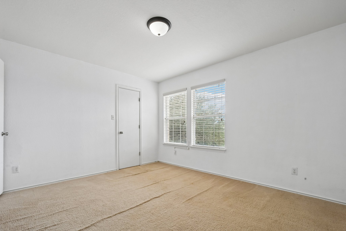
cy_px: 116
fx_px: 144
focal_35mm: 15
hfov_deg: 100.4
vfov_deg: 77.3
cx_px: 173
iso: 800
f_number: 8
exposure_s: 1/20
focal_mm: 10
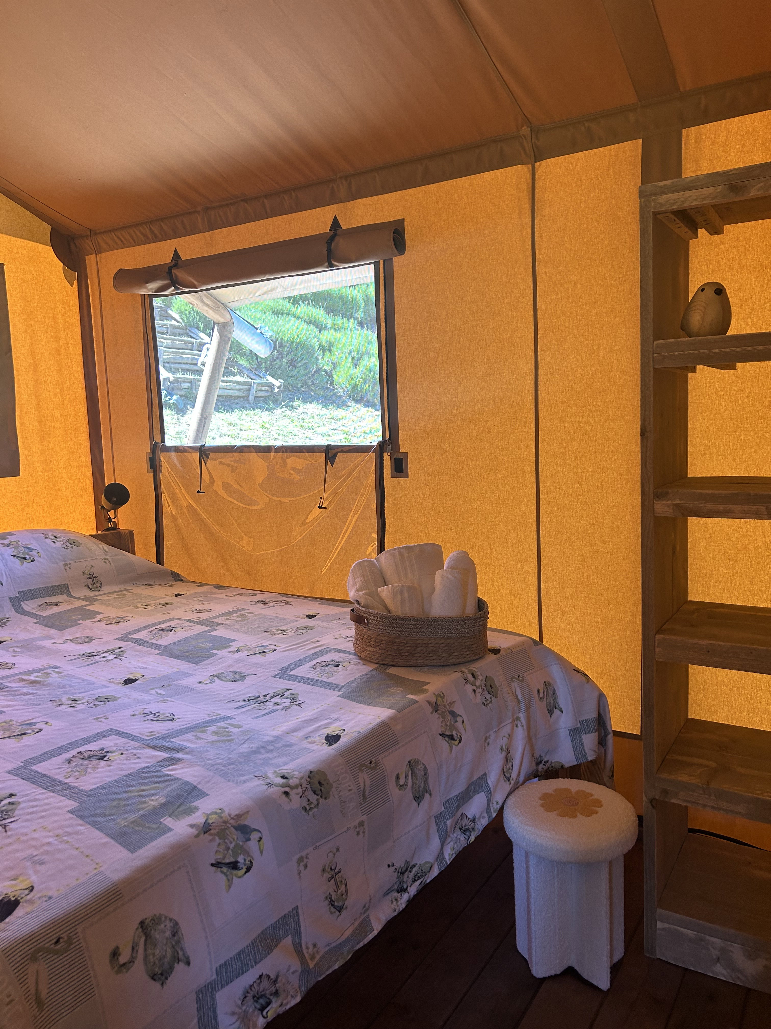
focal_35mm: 26
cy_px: 514
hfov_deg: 53.1
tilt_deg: -6.1
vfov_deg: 67.3
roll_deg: +2.9
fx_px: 772
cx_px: 386
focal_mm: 5.7
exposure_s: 1/121
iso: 100
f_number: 1.5
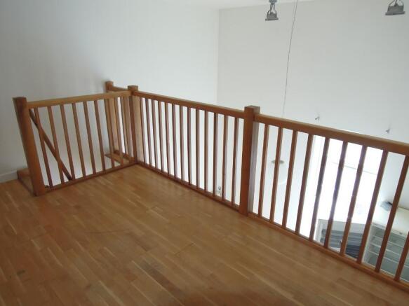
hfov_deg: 71.6
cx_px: 204
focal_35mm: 24
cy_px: 153
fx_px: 284
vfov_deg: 56.8
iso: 220
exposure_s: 1/30
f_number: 2.8
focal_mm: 4.3
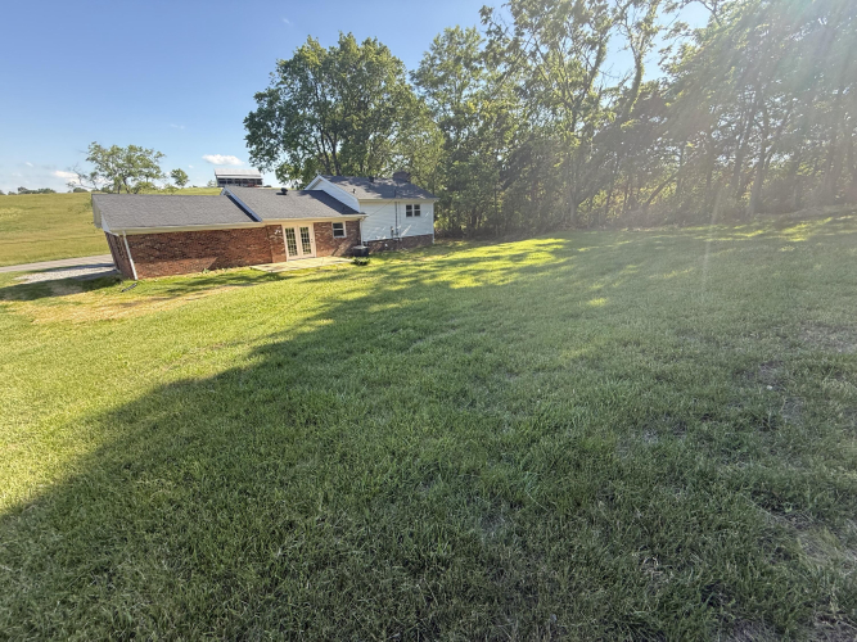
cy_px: 321
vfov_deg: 85.7
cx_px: 428
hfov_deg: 102.1
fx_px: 347
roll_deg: +0.0
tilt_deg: -17.9
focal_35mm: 14
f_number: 2.2
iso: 64
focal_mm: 2.22
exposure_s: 1/386
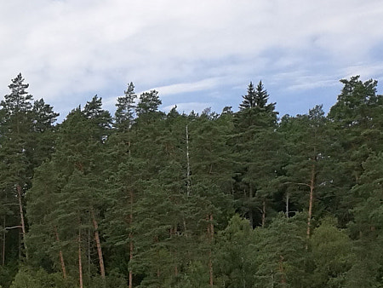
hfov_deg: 19.1
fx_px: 1063
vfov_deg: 14.9
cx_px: -95
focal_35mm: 96
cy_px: 354
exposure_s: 1/880
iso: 50
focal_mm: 4.5
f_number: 2.2
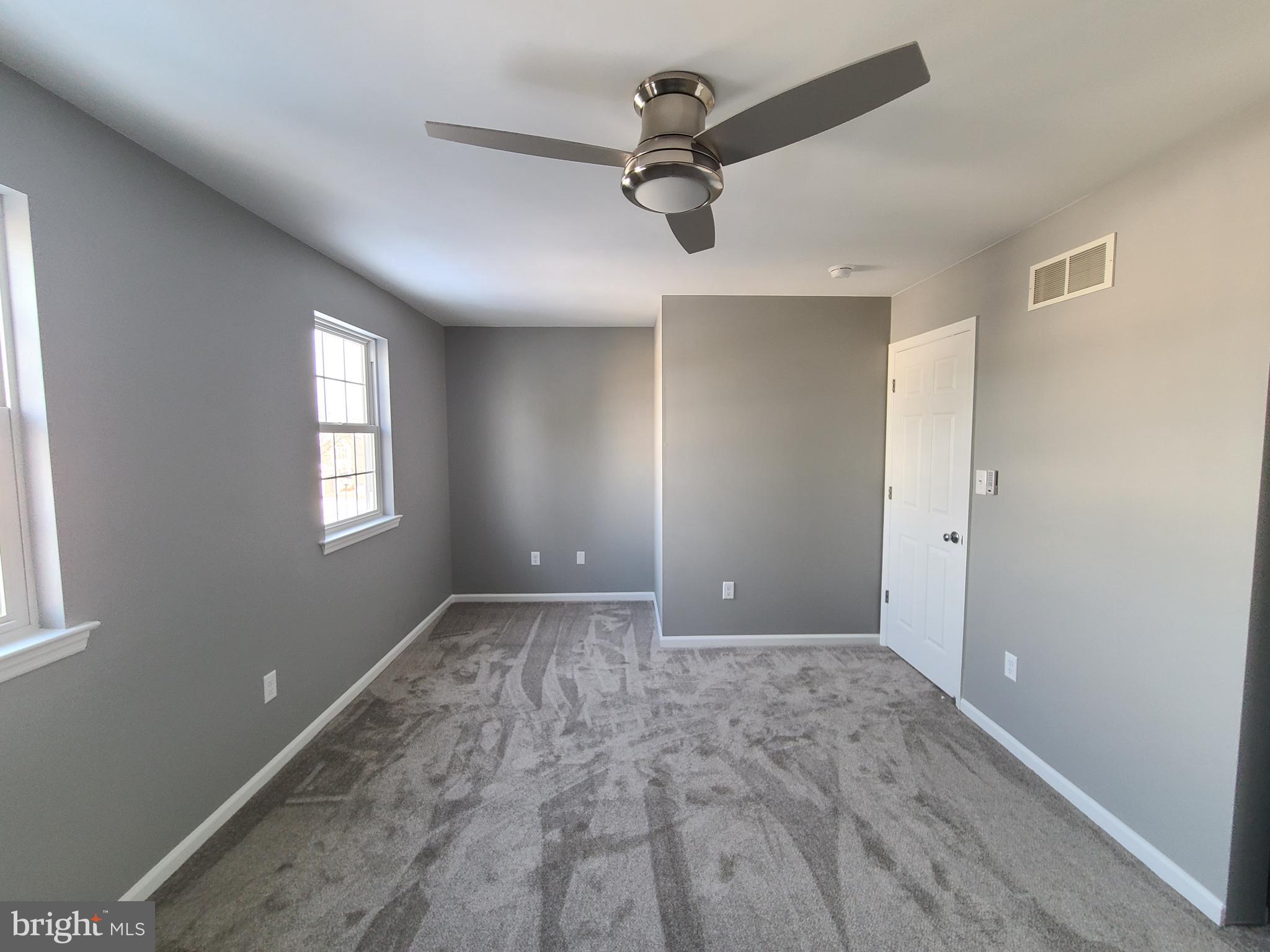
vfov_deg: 89.9
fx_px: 477
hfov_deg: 106.2
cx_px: 635
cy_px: 476
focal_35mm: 13
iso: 200
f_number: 2.2
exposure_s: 1/60
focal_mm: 2.2
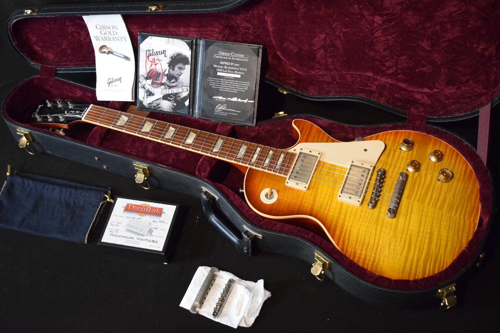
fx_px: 667
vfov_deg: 28.1
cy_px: 166
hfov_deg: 41.1
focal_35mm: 48
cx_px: 250
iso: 4500
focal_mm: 32
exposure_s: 1/60
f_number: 4.5
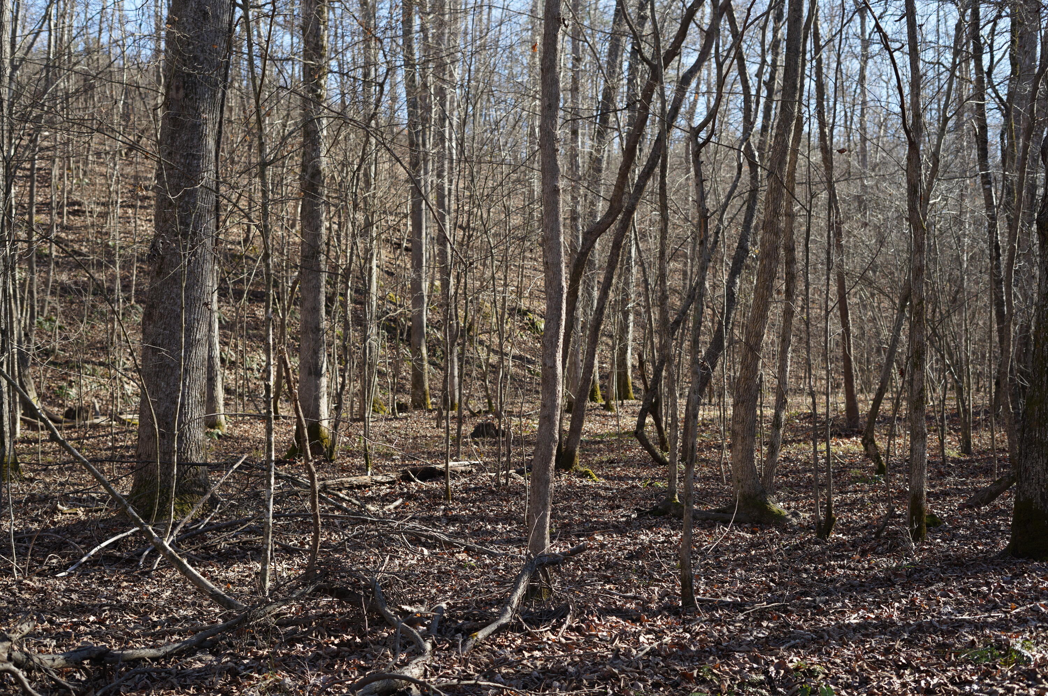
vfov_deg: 26.9
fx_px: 1454
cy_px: 348
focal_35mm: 50
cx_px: 524
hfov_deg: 39.6
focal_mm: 50
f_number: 4
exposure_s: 1/200
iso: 100
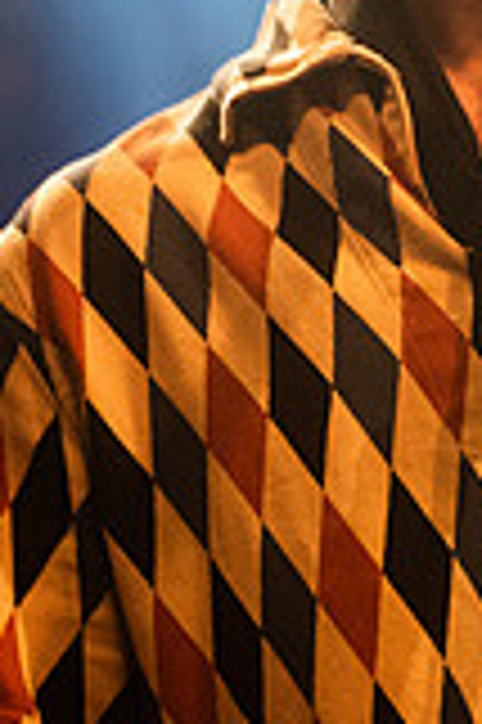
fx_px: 6239
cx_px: 472
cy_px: -16
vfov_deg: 6.6
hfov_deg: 4.4
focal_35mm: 310
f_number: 3.2
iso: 2500
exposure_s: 1/200
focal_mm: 80
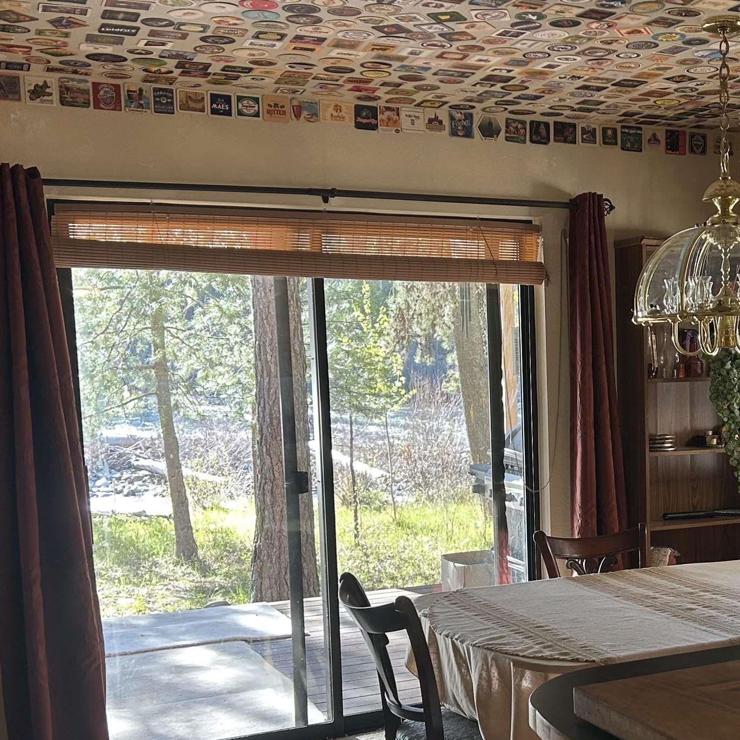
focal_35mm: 52
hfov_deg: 31.7
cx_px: 617
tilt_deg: -6.8
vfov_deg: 32.4
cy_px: 511
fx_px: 1258
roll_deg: +1.3
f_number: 1.5
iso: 64
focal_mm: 5.7
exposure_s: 1/120
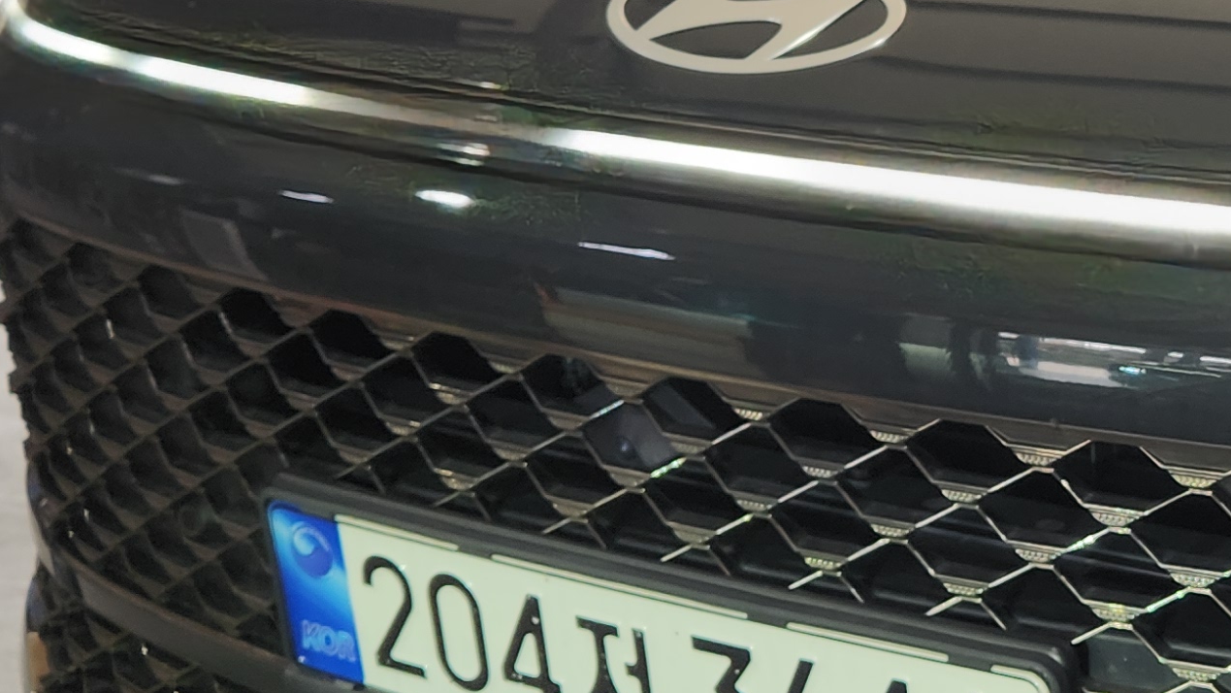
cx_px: 1194
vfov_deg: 15.3
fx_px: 2579
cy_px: 291
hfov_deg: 25.7
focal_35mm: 79
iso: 25
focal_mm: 5.4
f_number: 1.8
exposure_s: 1/116
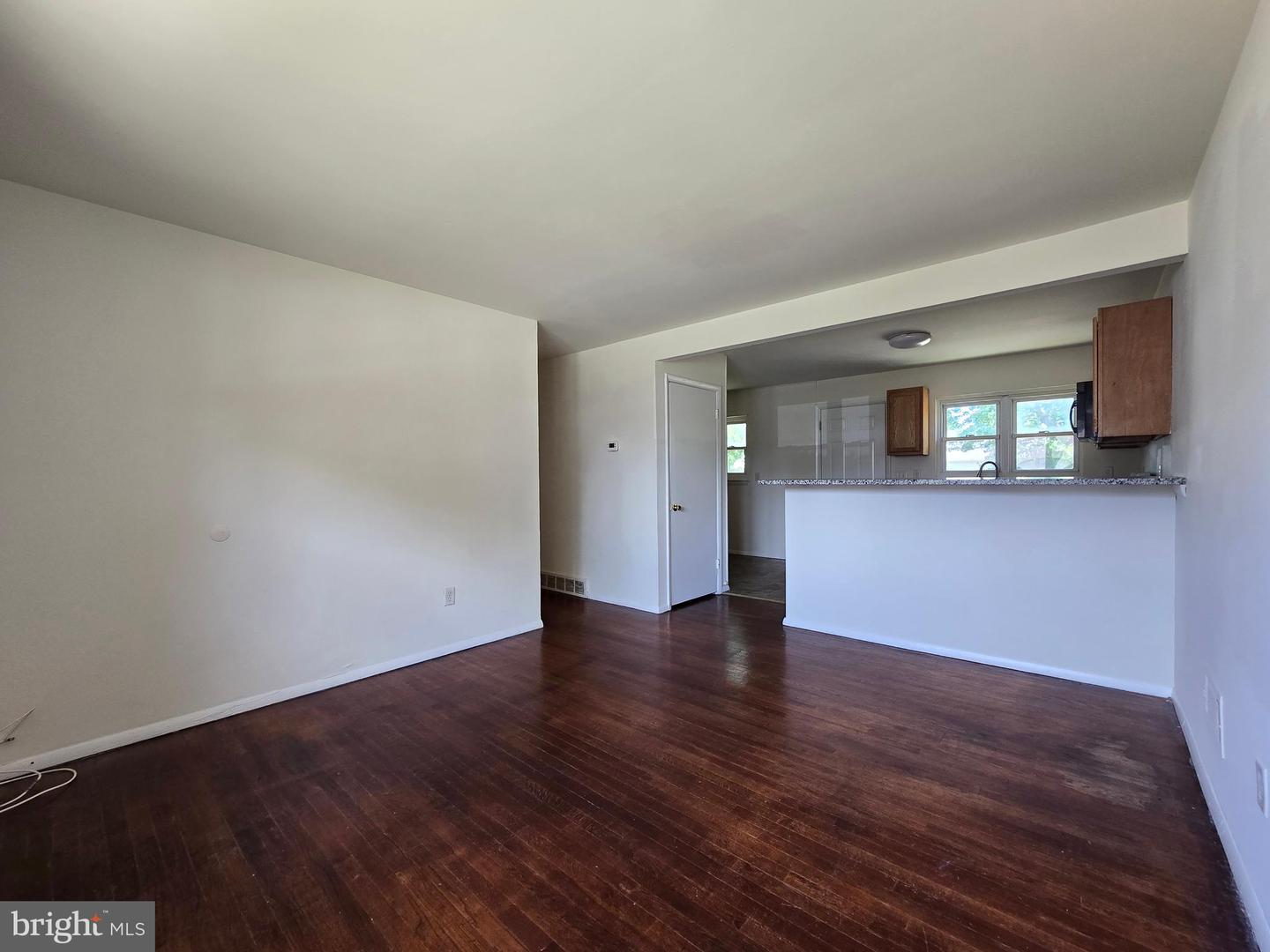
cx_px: 635
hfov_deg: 106.2
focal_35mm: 13
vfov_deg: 89.9
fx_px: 477
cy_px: 476
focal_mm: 2.2
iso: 100
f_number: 2.2
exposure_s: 1/60
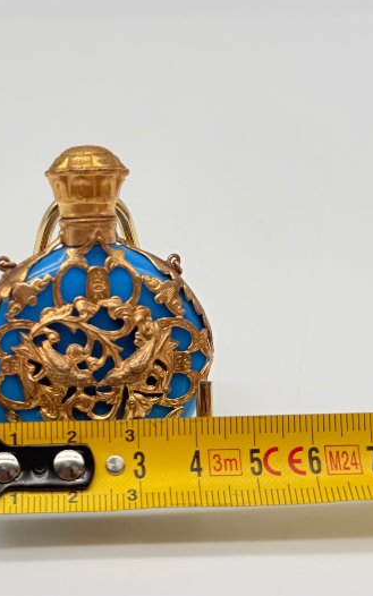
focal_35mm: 58
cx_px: 99
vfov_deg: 35.1
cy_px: 278
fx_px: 943
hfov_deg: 22.2
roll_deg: +1.8
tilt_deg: -30.0
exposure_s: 1/1585
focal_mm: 6.76
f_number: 1.78
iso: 80
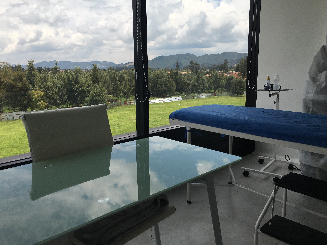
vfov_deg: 48.2
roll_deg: -0.1
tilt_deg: -9.8
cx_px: 164
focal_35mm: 29
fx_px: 274
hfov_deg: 61.7
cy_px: 122
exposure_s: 1/496
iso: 25
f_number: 2.2
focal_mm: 4.15
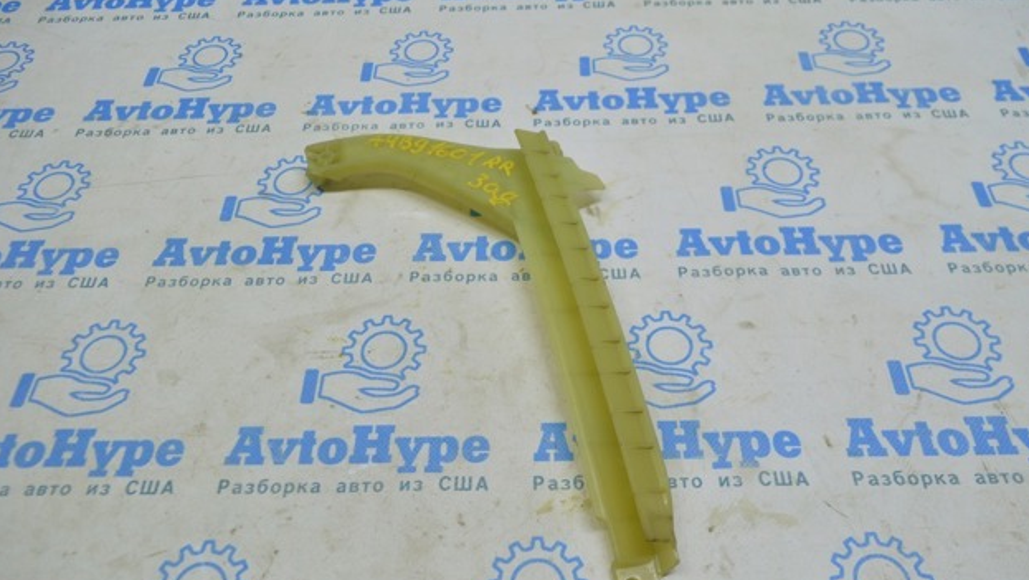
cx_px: 524
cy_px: 321
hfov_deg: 66.0
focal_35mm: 29
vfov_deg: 40.2
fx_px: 792
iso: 400
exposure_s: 1/40
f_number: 5.6
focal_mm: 18
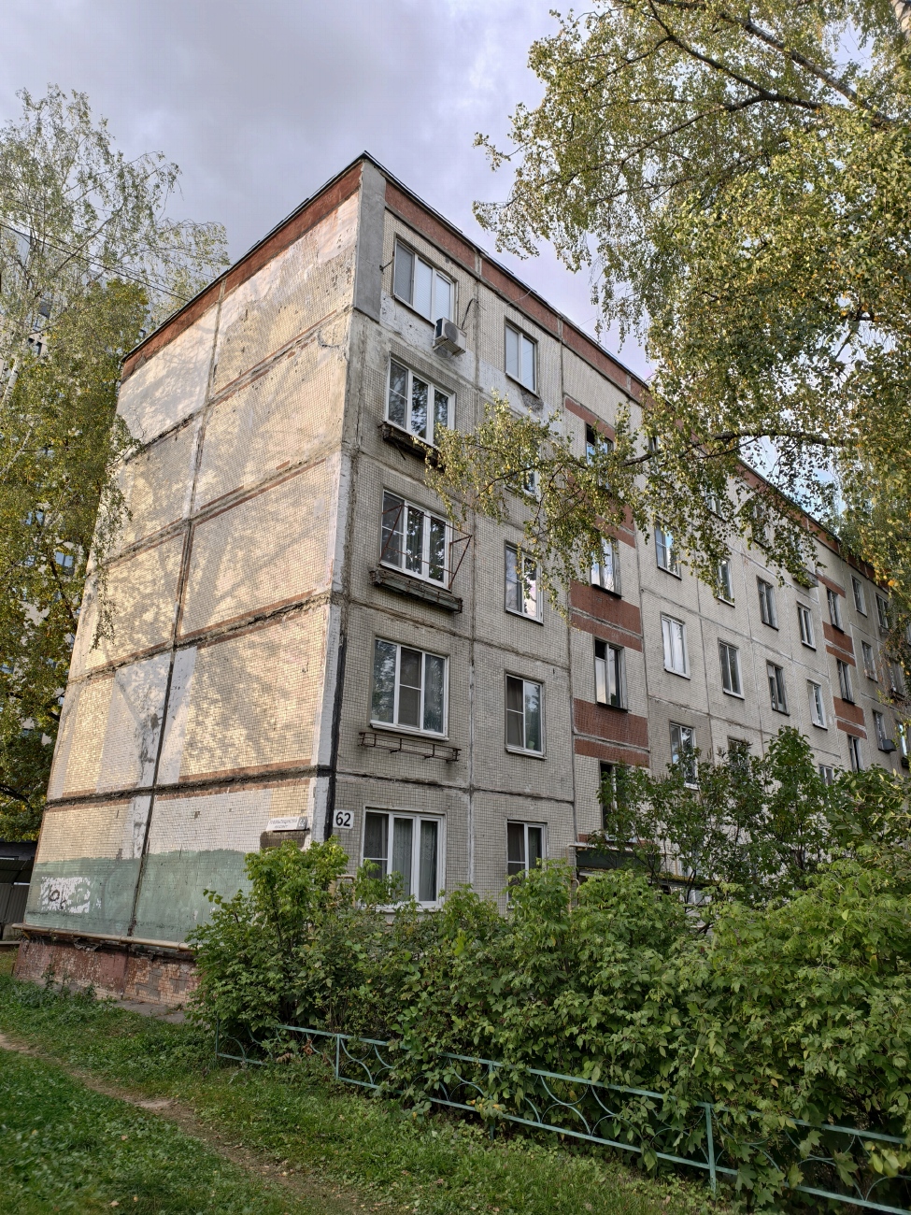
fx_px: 807
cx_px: 456
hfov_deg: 58.9
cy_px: 608
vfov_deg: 73.9
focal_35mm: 23
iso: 72
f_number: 1.57
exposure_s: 1/100
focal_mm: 6.54
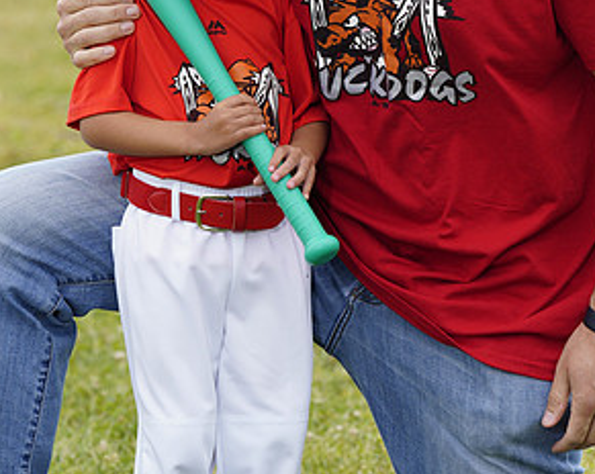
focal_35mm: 238
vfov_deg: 6.5
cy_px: -78
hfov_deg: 8.1
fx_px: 4185
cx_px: 314
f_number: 5.6
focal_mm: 127
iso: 100
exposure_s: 1/250
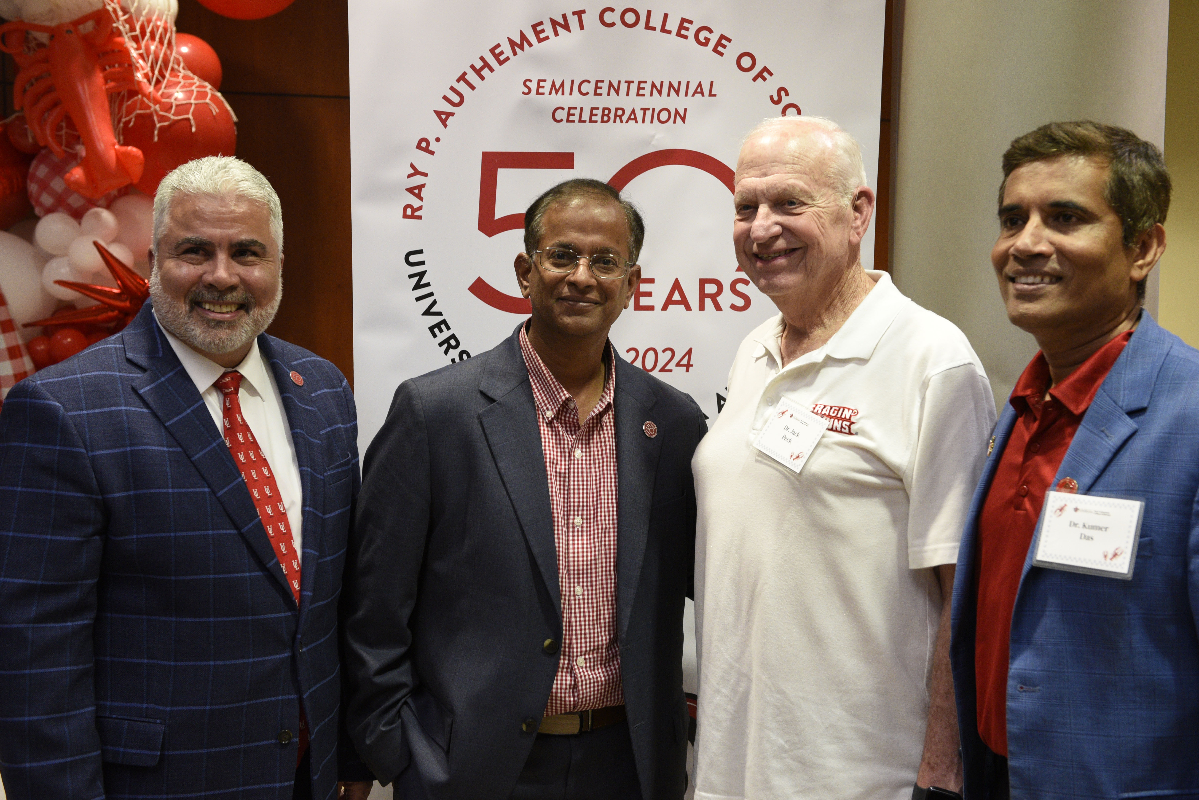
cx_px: 600
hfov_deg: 46.4
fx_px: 1399
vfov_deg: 31.9
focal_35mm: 42
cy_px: 400
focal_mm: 42
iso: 2000
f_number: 4.5
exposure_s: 1/50
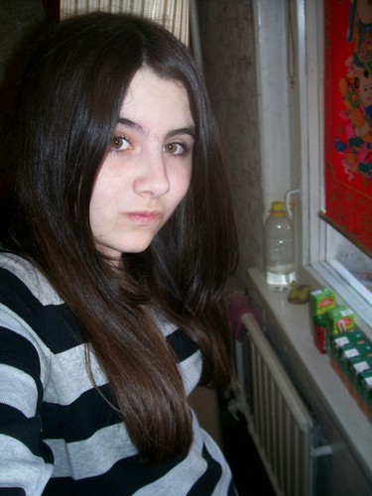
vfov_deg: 54.0
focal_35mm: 34
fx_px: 487
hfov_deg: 41.8
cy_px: 248
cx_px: 186
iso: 80
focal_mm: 5.6
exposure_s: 1/64
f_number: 2.7
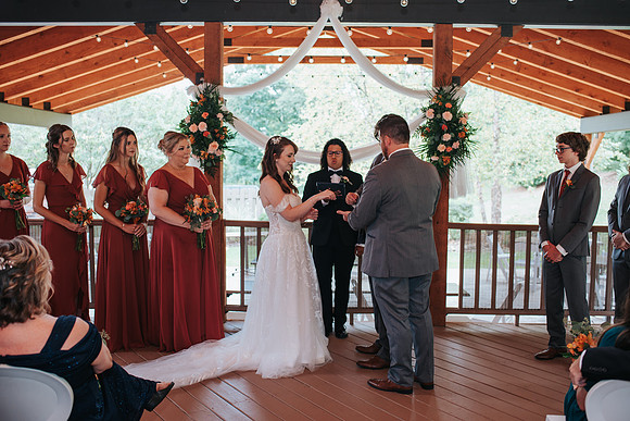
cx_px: 315
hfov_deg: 53.5
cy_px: 210
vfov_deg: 37.2
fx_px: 625
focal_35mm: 36
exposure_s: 1/125
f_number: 3.2
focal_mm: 35
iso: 200
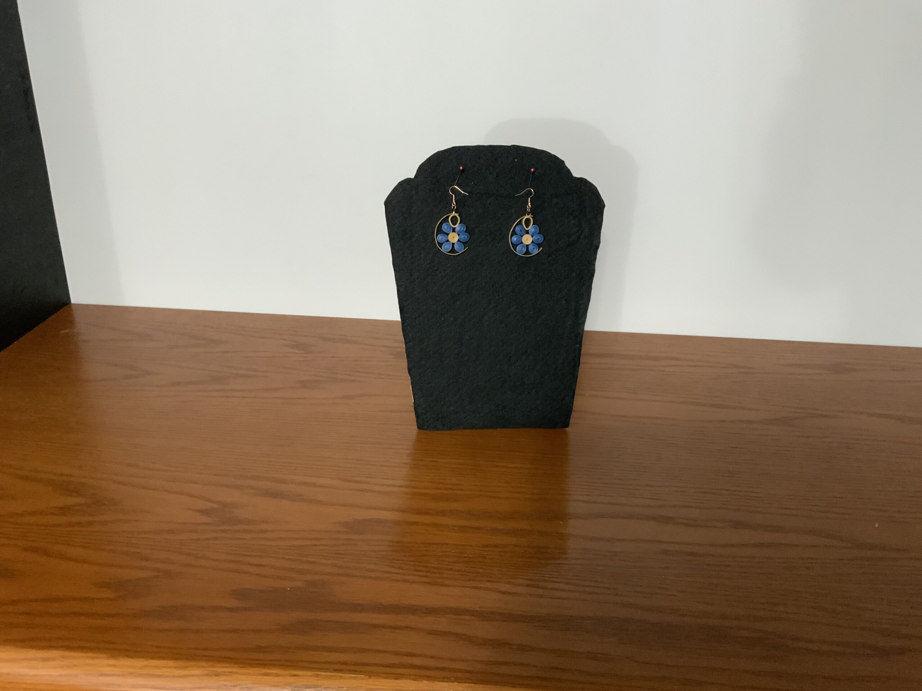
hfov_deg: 61.7
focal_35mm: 29
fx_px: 772
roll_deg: -2.6
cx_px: 461
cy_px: 346
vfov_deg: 48.2
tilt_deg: -24.5
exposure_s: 1/30
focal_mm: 3
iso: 200
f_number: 1.8
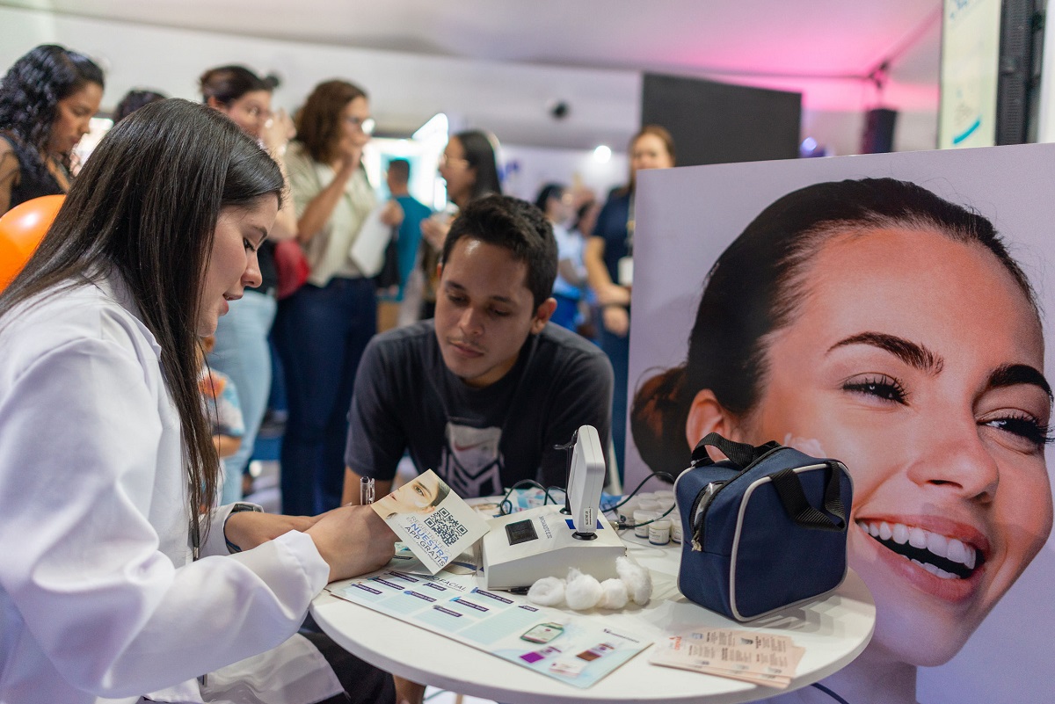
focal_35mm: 28
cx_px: 528
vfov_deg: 46.4
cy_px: 352
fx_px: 821
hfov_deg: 65.5
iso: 800
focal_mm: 28
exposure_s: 1/200
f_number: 1.8
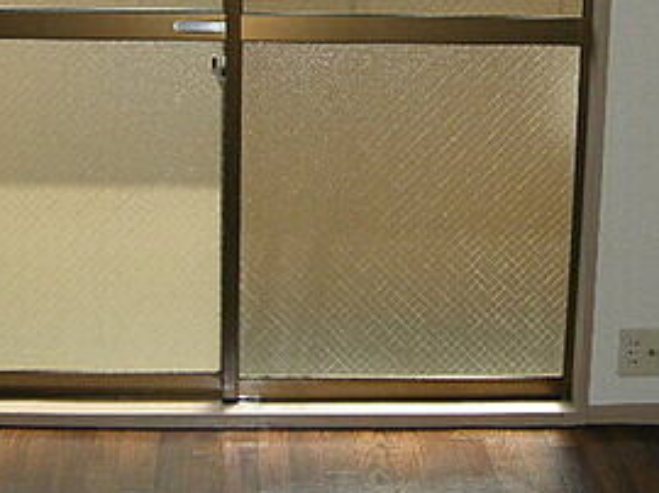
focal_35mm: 83
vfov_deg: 17.6
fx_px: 1579
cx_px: 330
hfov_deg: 23.6
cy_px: 95
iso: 88
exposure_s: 1/207
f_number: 4.3
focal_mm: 7.5
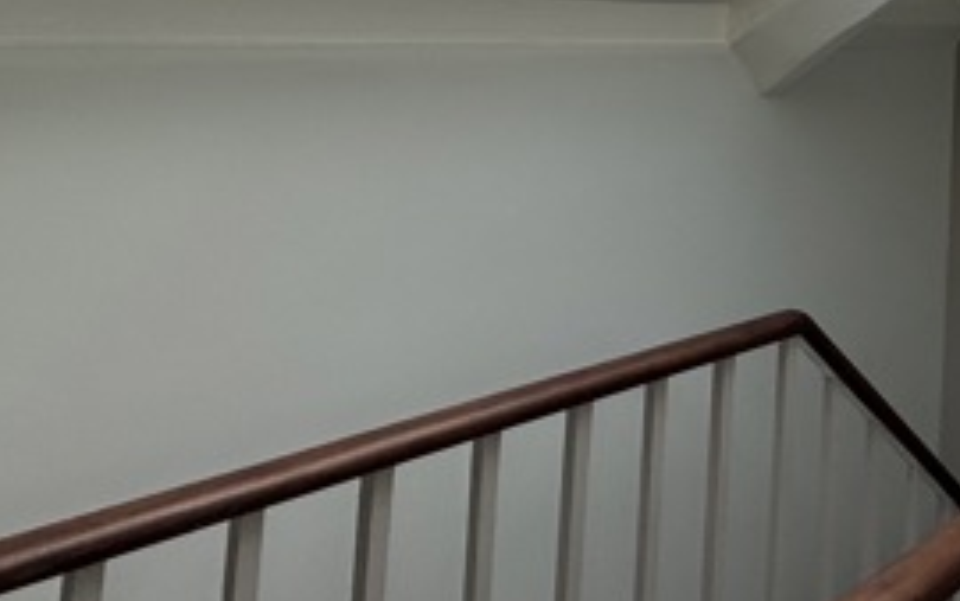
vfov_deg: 25.9
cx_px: 981
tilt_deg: +8.9
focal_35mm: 44
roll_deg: -2.2
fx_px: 1152
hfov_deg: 39.4
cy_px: -135
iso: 40
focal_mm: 2.22
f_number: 2.2
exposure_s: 1/247
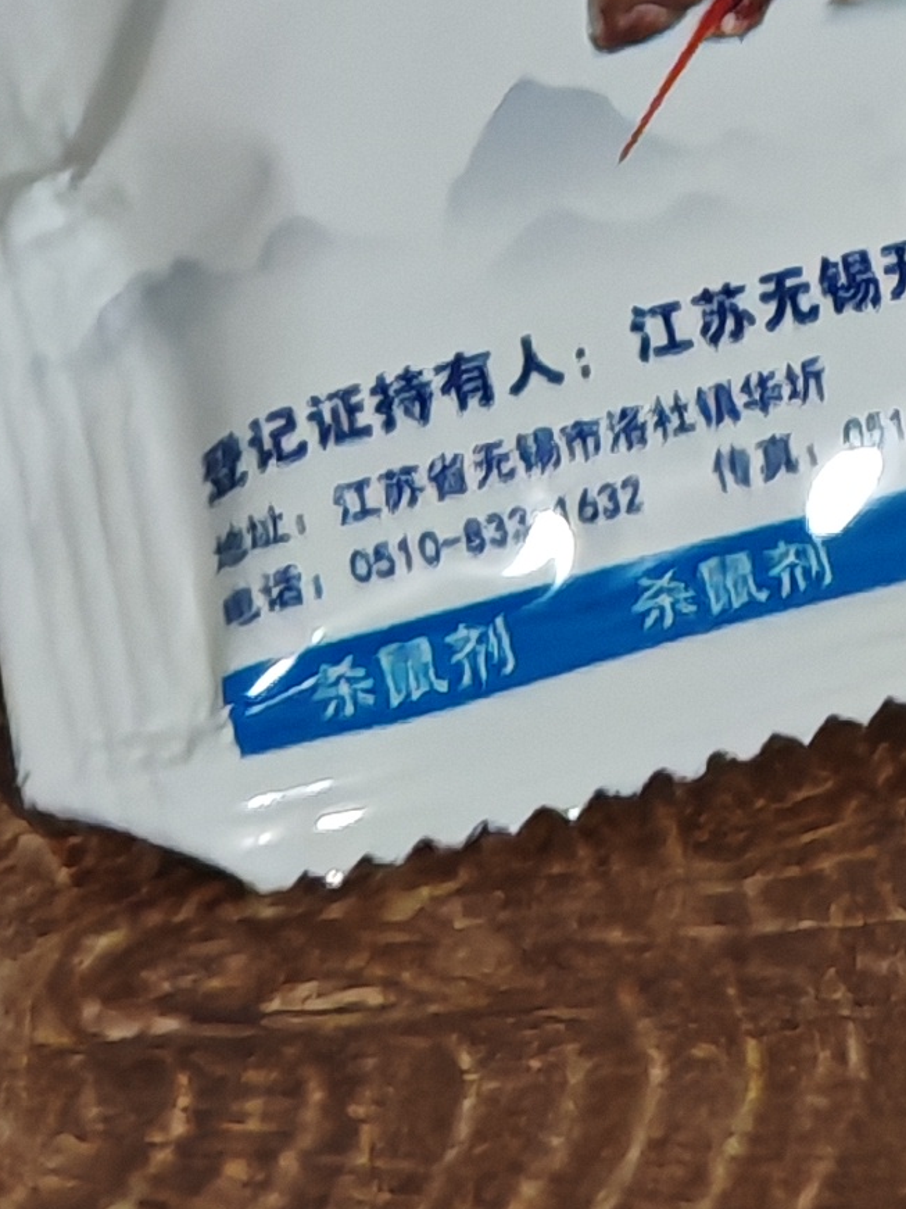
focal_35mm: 254
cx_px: 1845
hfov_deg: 5.7
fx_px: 8866
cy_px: -673
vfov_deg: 7.6
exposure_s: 1/25
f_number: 1.9
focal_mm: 6.67
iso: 1000
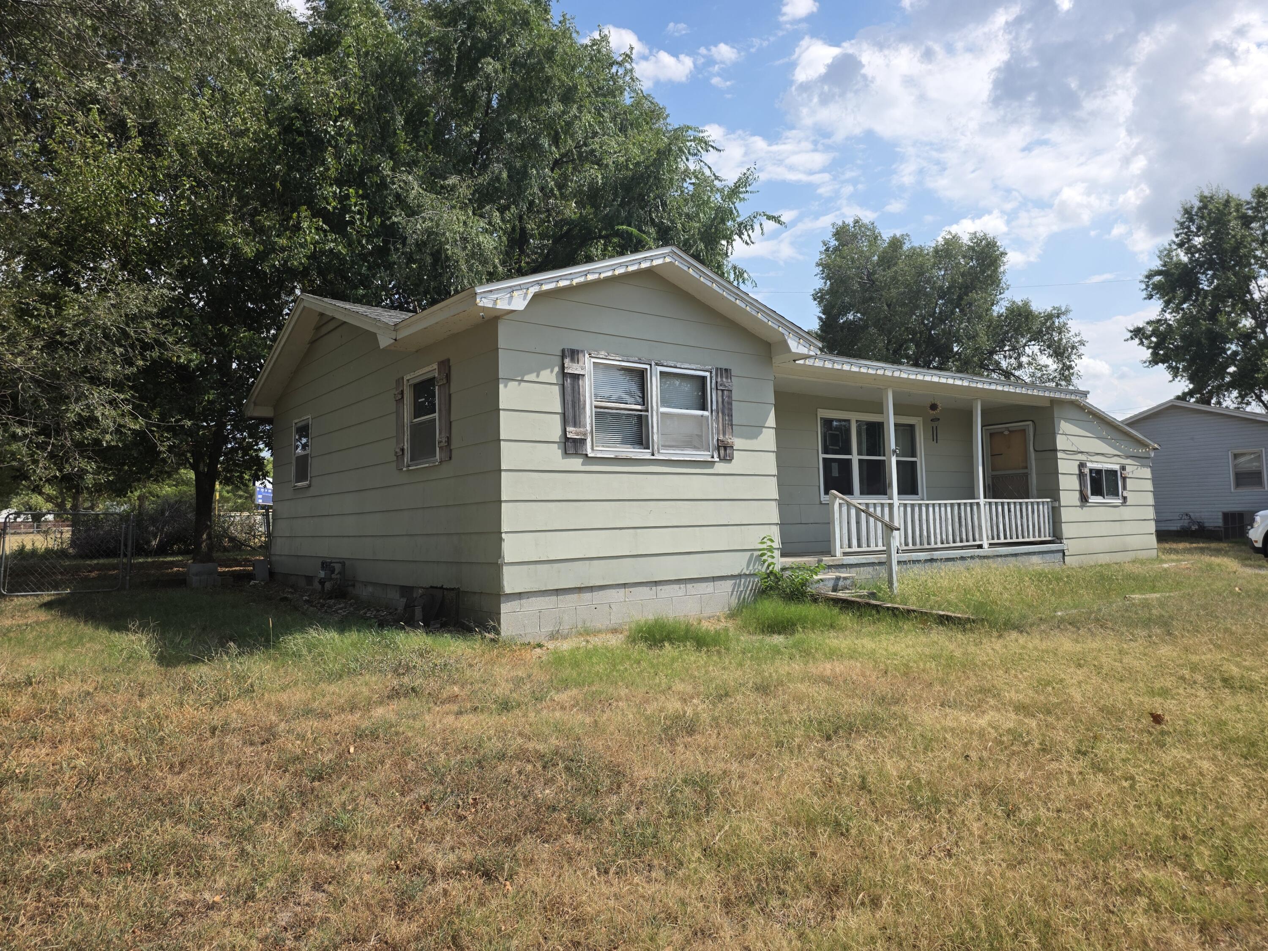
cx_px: 634
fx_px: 843
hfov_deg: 73.9
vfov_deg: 58.9
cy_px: 476
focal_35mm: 23
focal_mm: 6.3
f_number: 1.7
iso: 80
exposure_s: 1/4539
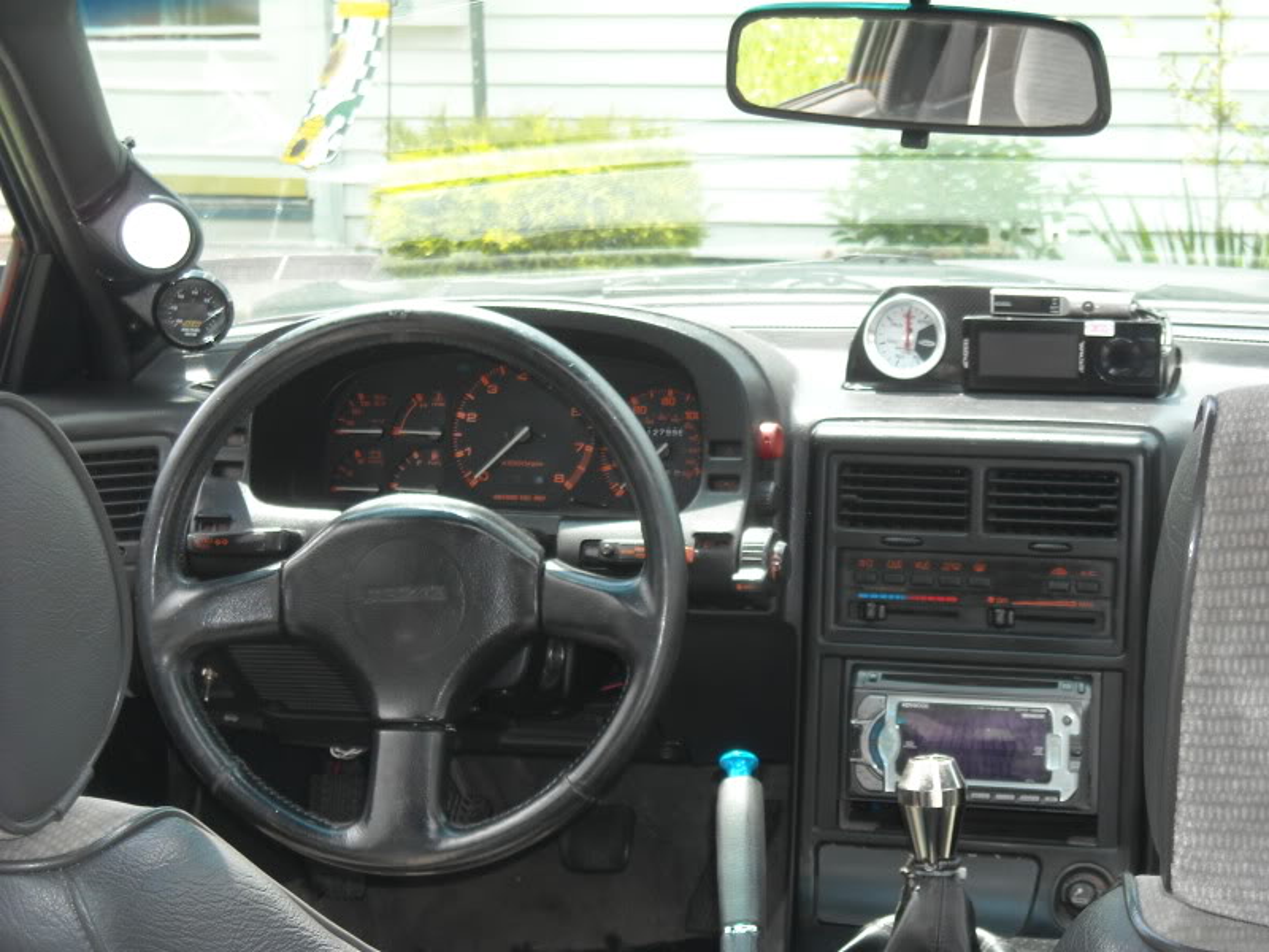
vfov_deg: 17.6
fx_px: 3079
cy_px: 476
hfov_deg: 23.3
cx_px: 634
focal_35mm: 84
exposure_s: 1/125
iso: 100
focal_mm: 13.73
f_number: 4.1
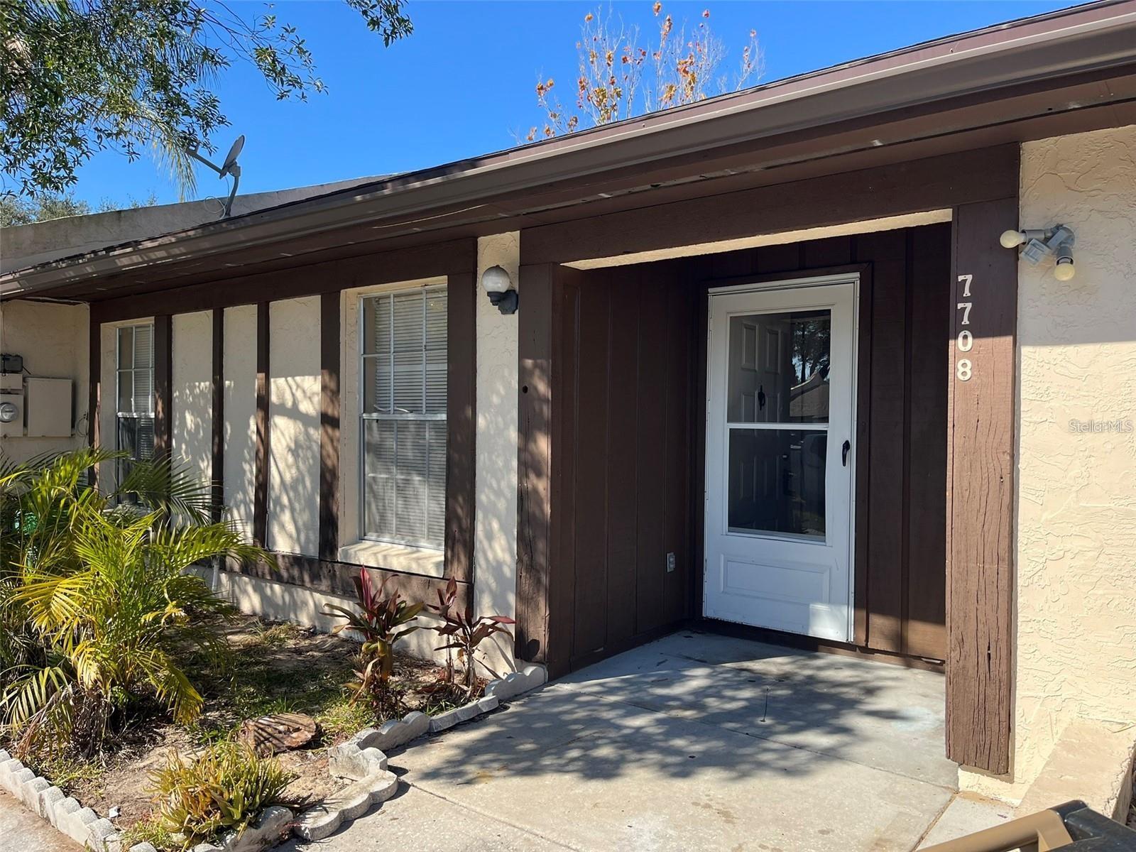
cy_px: 426
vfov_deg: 53.1
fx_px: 853
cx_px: 568
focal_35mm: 26
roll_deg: -1.1
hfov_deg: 67.3
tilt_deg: -2.1
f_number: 1.6
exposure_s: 1/1325
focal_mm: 5.1
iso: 50
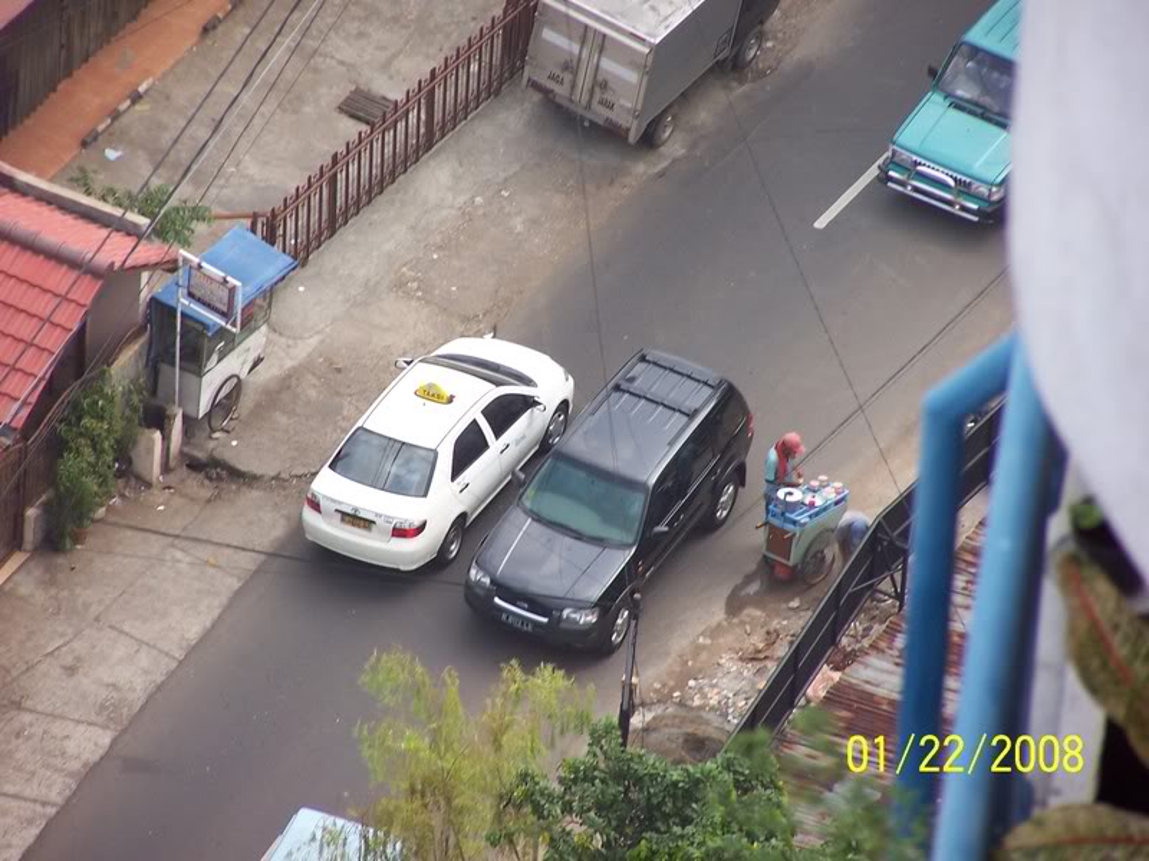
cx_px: 574
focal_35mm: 367
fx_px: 12182
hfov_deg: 5.4
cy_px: 430
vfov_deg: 4.1
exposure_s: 1/350
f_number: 3.6
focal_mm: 60.8
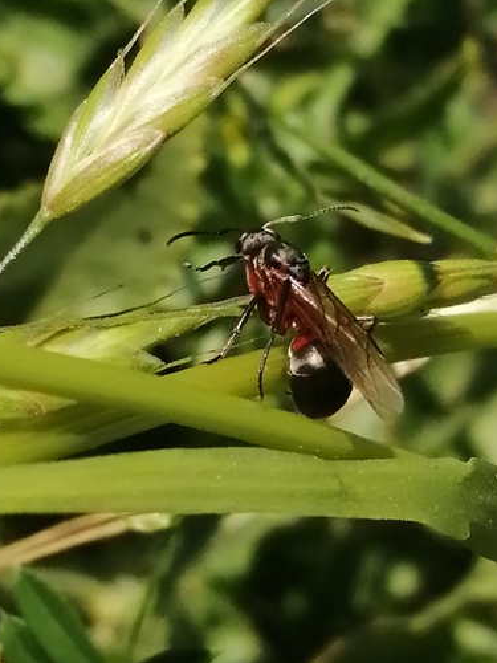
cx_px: 302
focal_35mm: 133
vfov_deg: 14.8
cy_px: 274
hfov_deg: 11.1
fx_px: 2546
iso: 50
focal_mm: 3.46
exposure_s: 1/1701
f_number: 1.8
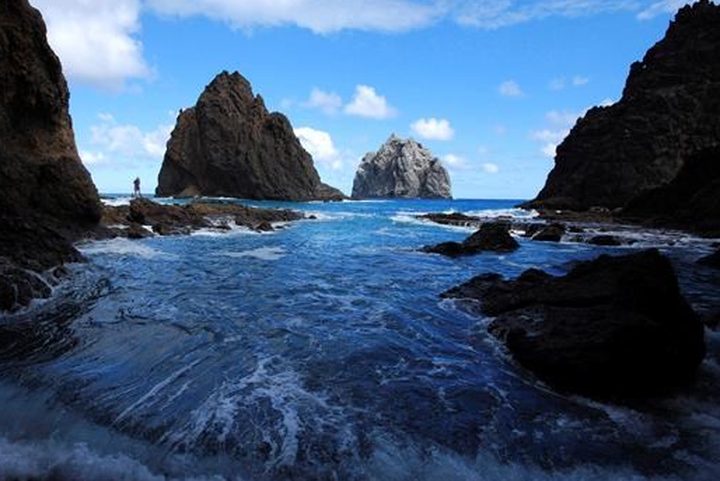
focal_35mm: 19
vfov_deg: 64.3
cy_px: 210
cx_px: 282
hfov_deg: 85.6
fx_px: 380
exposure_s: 1/250
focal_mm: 10
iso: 200
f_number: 8
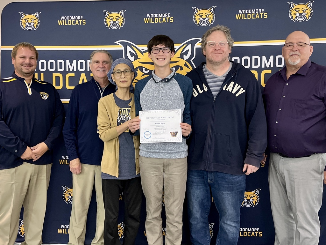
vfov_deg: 53.1
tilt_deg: -3.8
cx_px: 163
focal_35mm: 26
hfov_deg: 67.3
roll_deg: +0.6
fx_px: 245
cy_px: 122
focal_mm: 5.1
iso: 400
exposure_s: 1/60
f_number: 1.6
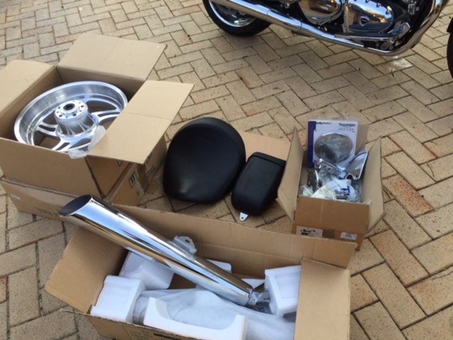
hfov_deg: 61.7
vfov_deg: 48.2
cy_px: 170
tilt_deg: -47.8
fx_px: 380
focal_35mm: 29
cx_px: 226
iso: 32
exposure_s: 1/166
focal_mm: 4.15
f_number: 2.2
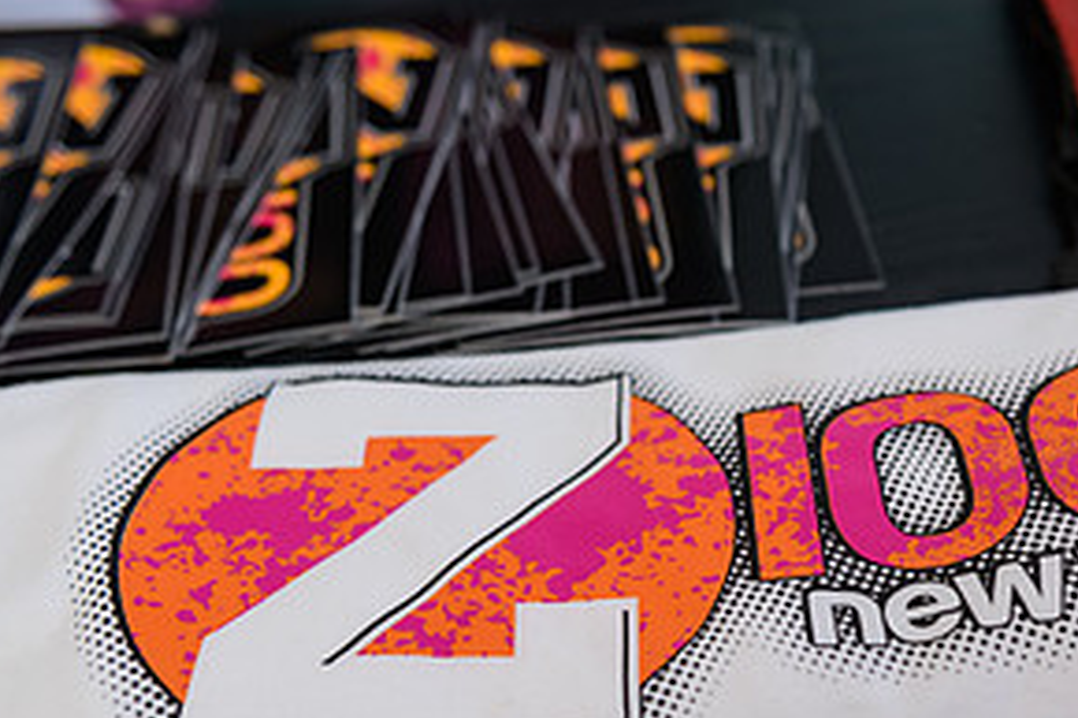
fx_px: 1915
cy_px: 500
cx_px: 736
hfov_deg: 31.1
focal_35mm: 64
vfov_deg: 21.1
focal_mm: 32
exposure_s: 1/125
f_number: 3.2
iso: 400
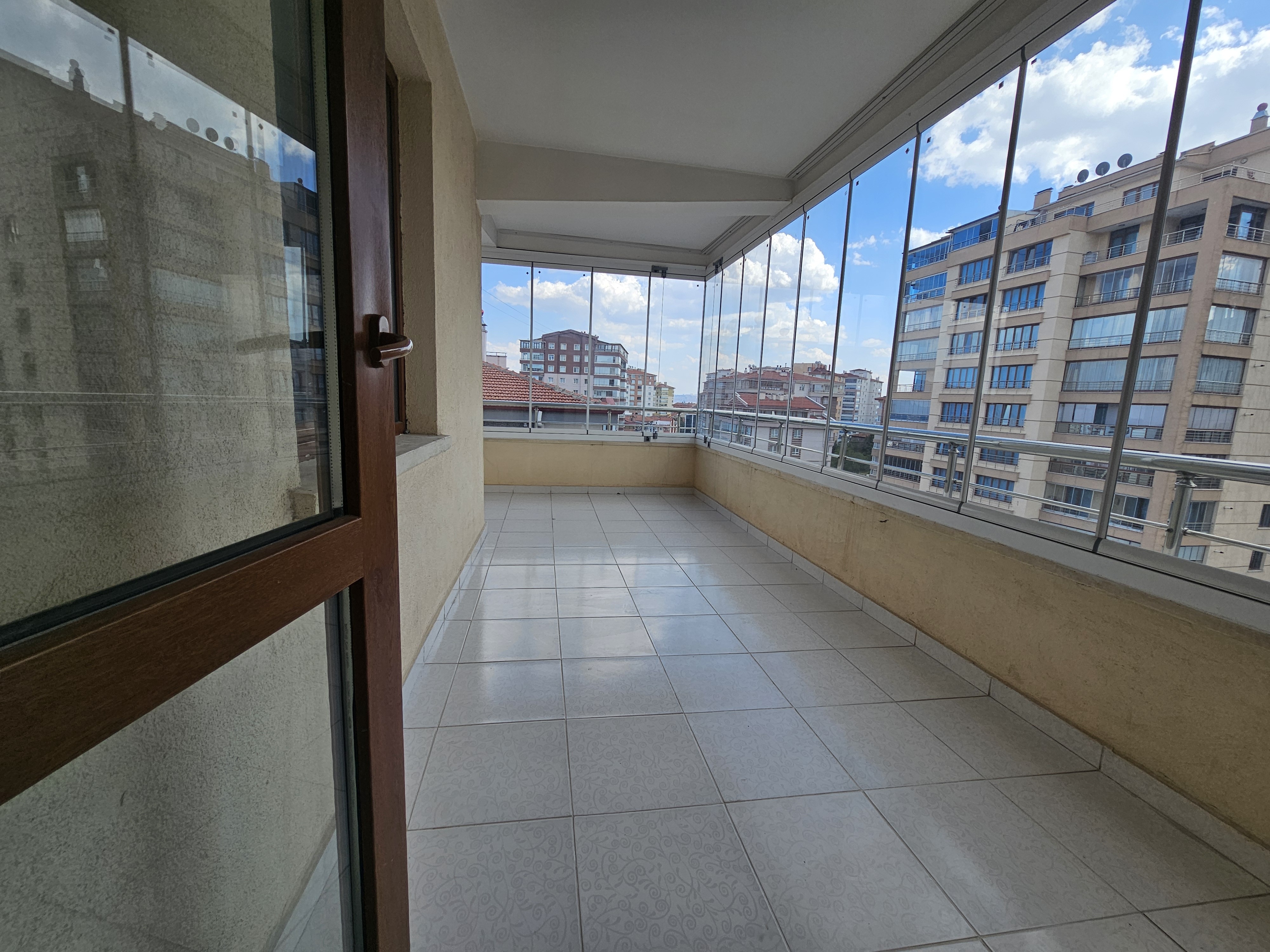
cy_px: 476
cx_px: 635
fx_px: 477
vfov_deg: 89.9
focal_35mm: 13
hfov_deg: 106.2
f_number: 2.2
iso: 50
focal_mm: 2.2
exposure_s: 1/1120
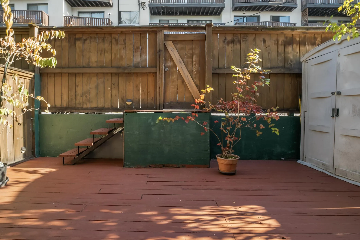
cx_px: 167
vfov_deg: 62.6
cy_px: 114
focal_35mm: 20
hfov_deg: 84.6
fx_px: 197
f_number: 9
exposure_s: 1/13
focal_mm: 9
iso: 250
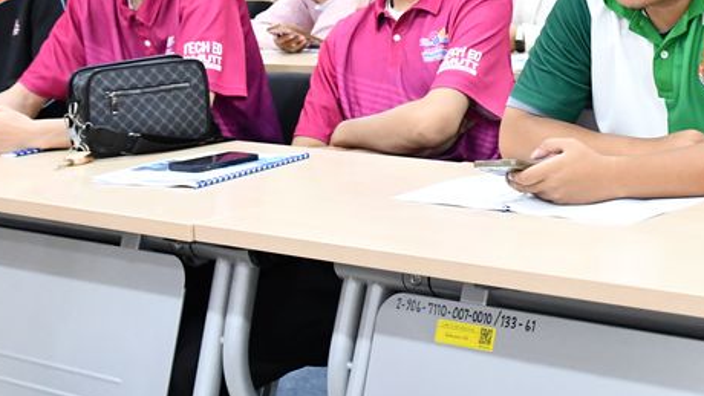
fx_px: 1568
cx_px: 640
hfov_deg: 24.5
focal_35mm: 84
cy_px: 19
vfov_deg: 14.2
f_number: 3.8
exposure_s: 1/100
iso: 3200
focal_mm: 24
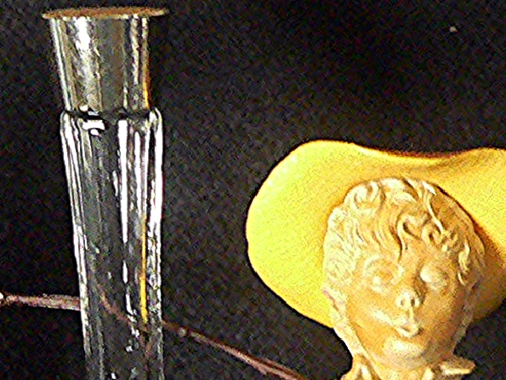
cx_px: 725
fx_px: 2265
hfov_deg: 12.2
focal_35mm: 155
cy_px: 693
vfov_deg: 9.1
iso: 400
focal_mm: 6
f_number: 2.8
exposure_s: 1/8
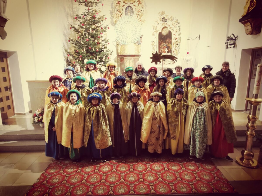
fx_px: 174
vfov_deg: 58.9
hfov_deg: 73.9
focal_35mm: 23
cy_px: 98
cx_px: 131
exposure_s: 1/17.1
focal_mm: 2.35
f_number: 2.2
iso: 640
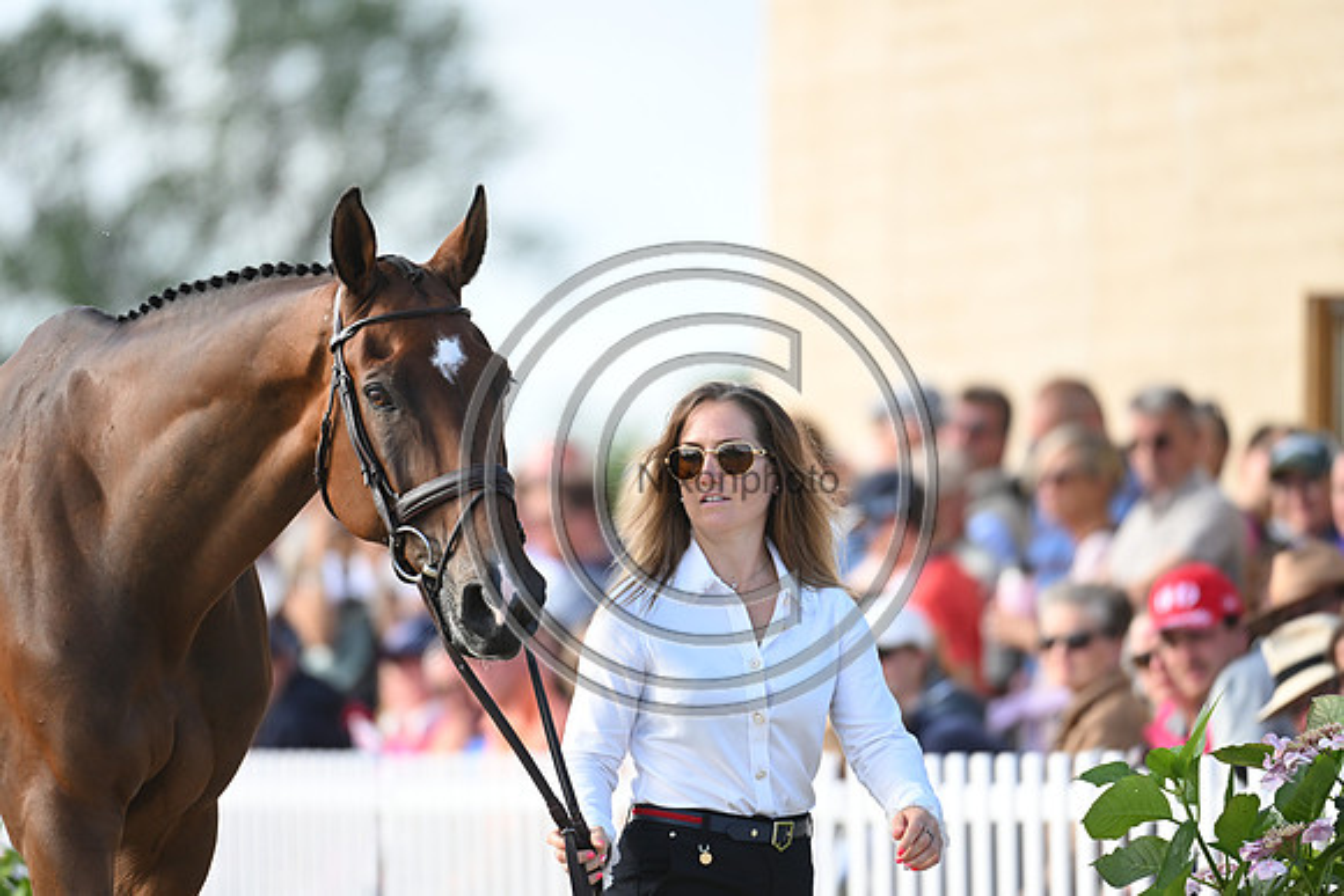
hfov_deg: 5.2
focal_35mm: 400
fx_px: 14936
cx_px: 672
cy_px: 448
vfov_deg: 3.4
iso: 1250
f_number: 5
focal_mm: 400
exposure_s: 1/1600
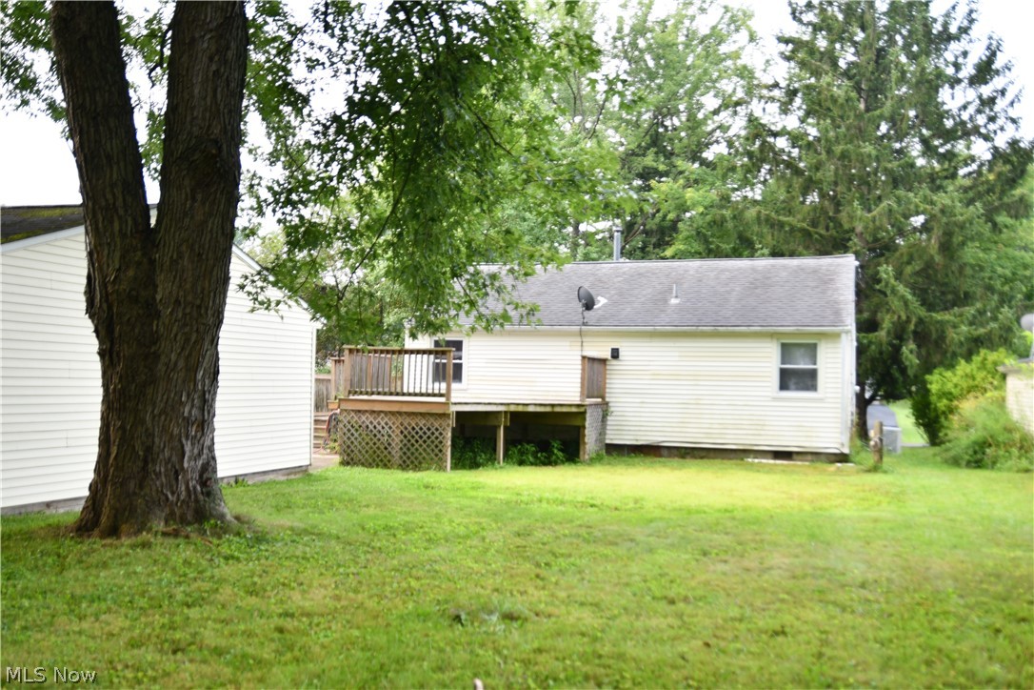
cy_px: 345
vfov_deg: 38.9
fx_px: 976
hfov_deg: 55.8
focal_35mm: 34
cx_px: 517
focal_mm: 23
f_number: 3.5
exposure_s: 1/200
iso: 250
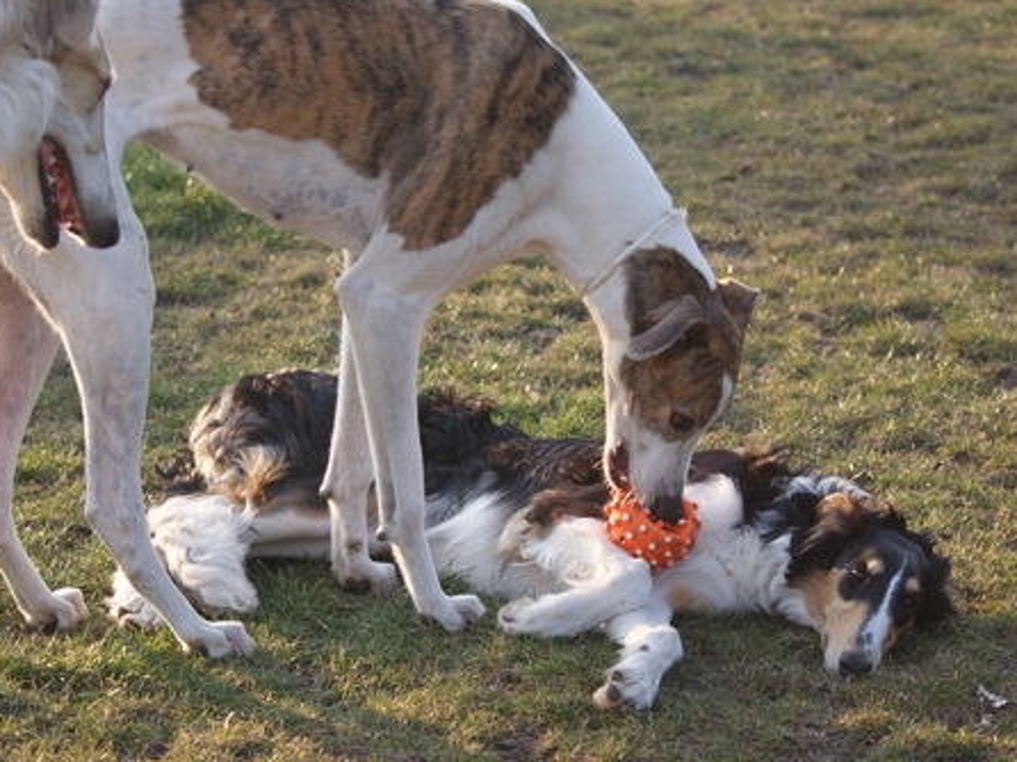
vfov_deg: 10.2
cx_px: 369
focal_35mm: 145
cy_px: 410
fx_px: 4258
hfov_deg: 13.6
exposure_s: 1/250
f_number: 4
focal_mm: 70
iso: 125
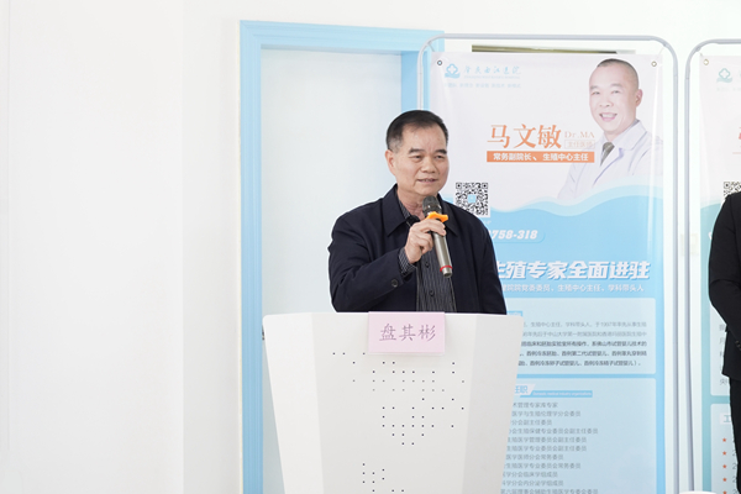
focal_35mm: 60
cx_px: 370
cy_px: 247
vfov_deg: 22.6
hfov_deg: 33.4
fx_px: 1235
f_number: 5.6
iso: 1000
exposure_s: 1/25
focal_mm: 60
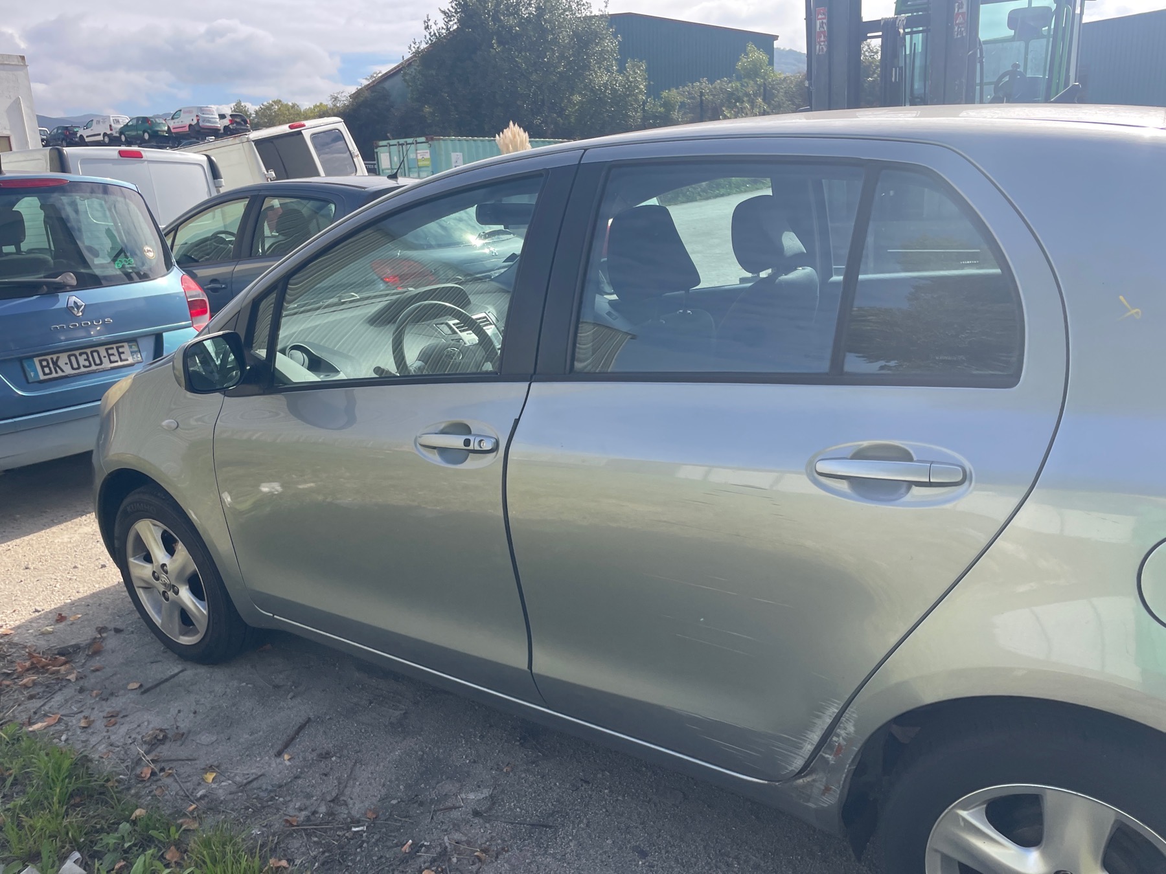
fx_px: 876
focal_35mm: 26
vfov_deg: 53.1
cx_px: 583
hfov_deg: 67.3
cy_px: 437
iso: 32
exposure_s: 1/1350
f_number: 1.6
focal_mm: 4.2
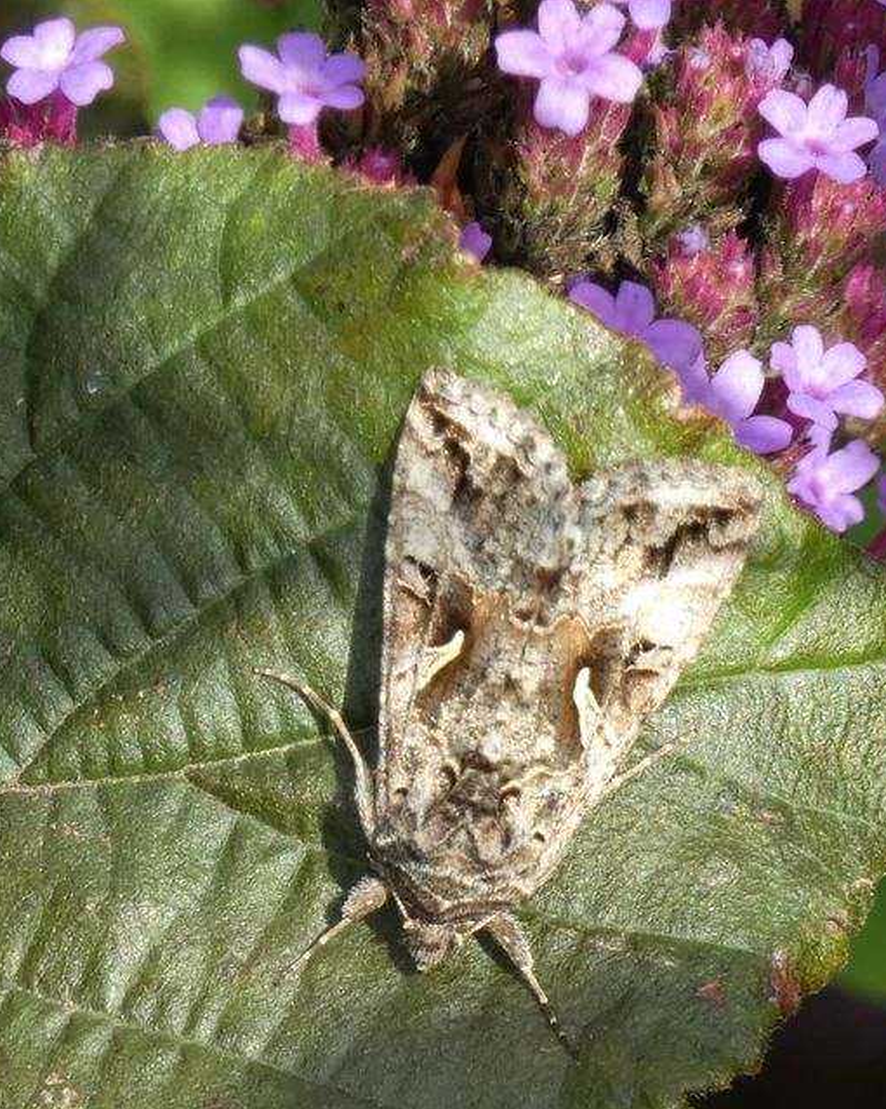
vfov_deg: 3.3
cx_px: 484
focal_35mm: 593
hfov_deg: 2.6
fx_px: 19446
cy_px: 554
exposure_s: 1/100
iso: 160
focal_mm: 81.4
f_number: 5.6
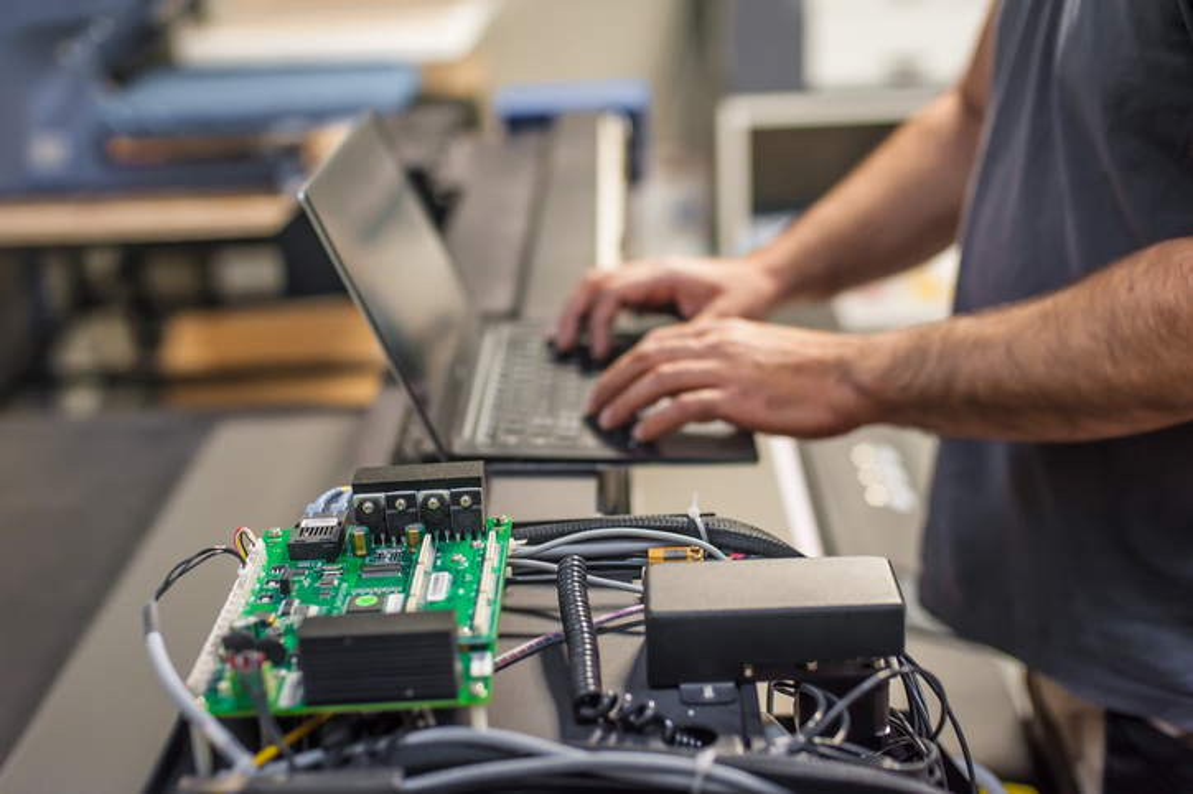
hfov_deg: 39.6
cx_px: 596
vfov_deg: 27.0
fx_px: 1656
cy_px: 397
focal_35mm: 50
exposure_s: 1/200
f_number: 2.5
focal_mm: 50
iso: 800
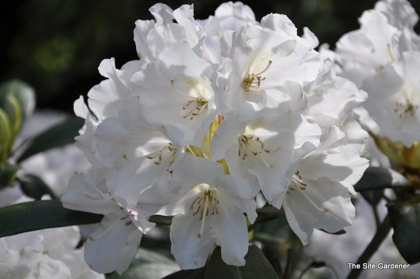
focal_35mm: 99
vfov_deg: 13.8
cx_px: 210
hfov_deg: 20.6
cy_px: 140
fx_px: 1154
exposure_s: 1/250
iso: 200
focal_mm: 66
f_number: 8
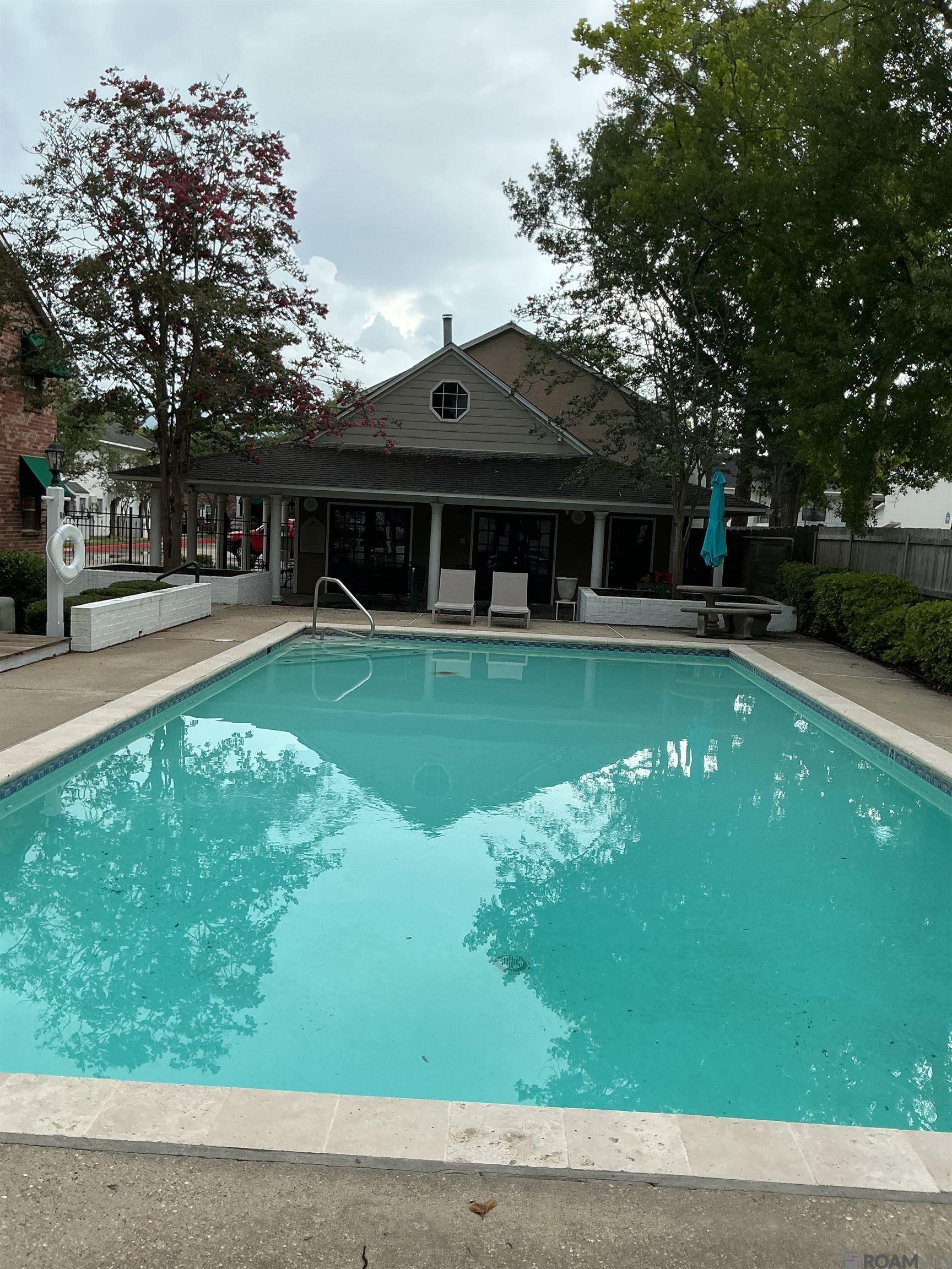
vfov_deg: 61.7
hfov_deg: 48.2
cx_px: 476
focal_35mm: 29
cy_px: 634
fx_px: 1063
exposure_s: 1/465
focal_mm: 3
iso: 25
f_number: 1.8
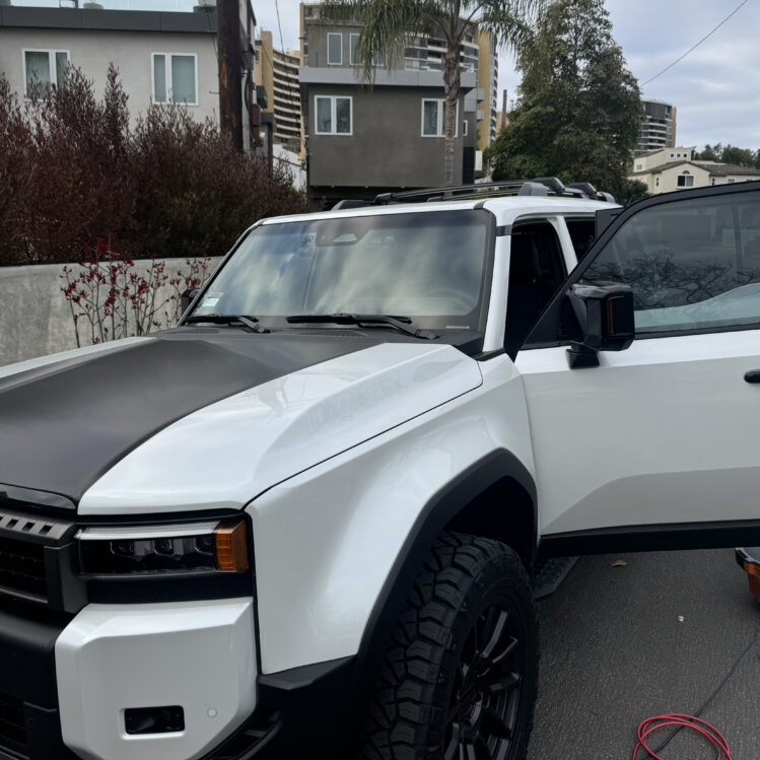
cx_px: 382
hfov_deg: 55.6
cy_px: 317
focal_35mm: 29
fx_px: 720
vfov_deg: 55.3
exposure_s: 1/1215
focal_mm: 6.76
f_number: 1.78
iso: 80
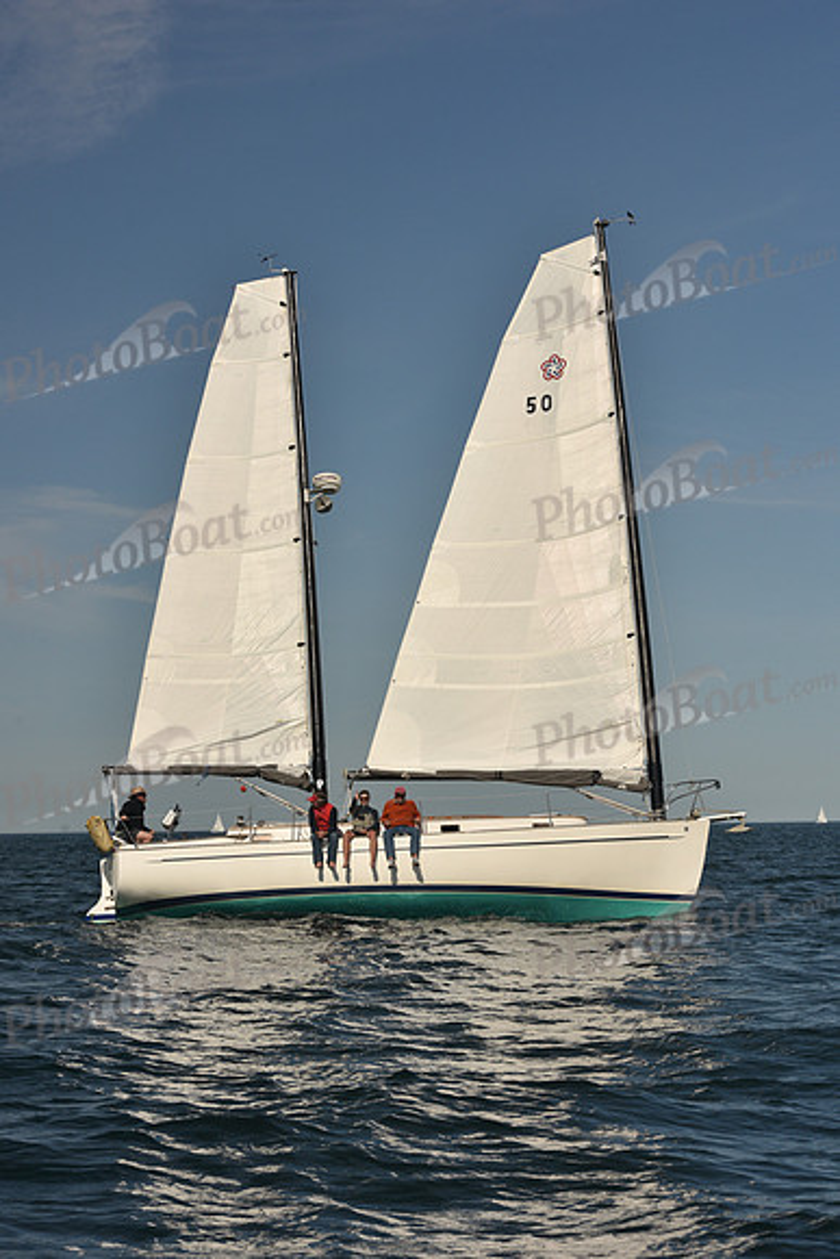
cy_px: 630
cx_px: 420
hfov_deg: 19.5
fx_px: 2448
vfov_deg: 28.8
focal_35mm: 70
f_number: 10
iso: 250
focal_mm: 70
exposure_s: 1/640
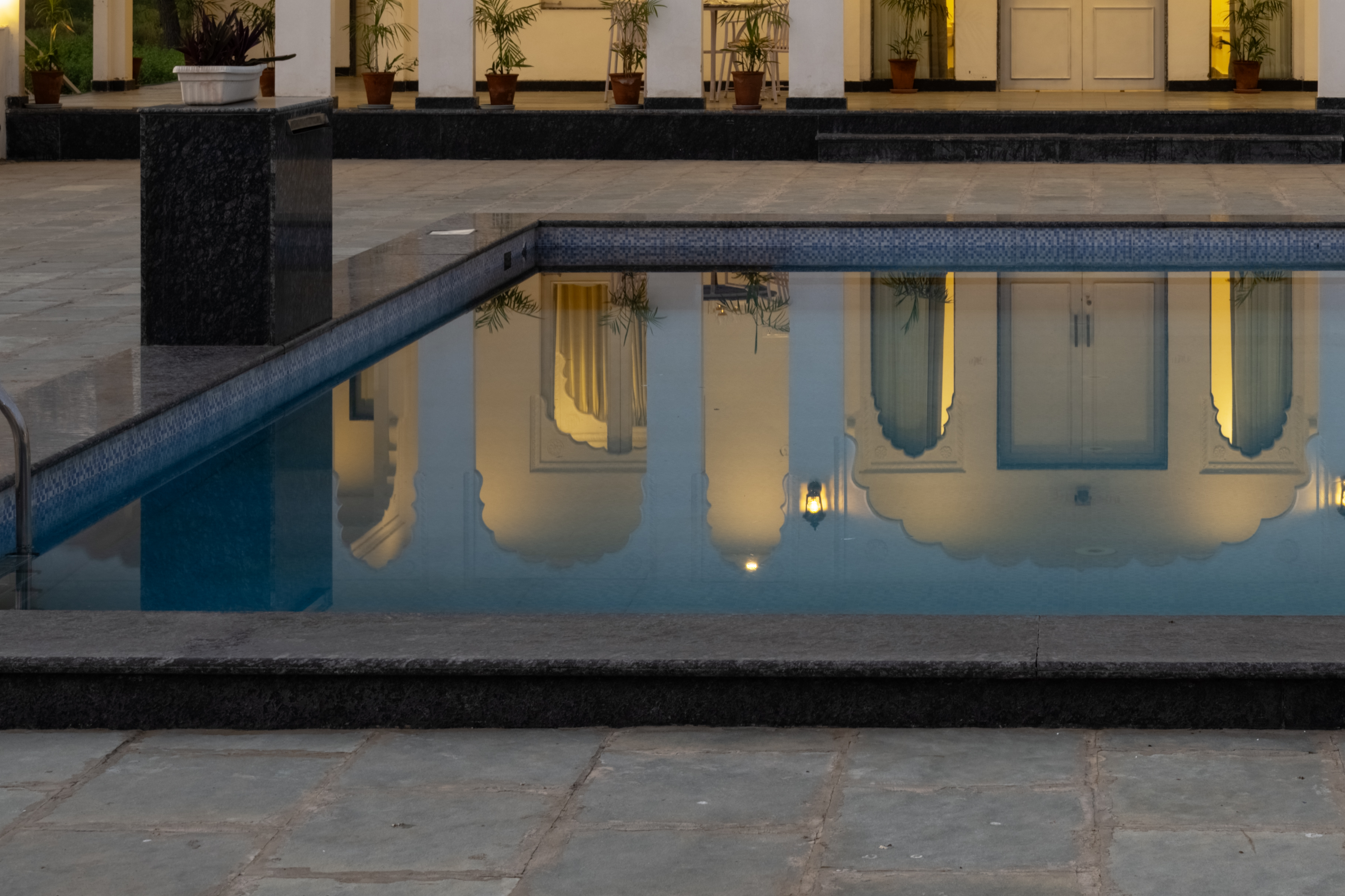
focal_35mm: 86
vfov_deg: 15.6
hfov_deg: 23.3
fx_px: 3213
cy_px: -32
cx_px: 1078
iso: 125
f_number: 10
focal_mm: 38
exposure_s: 1/50
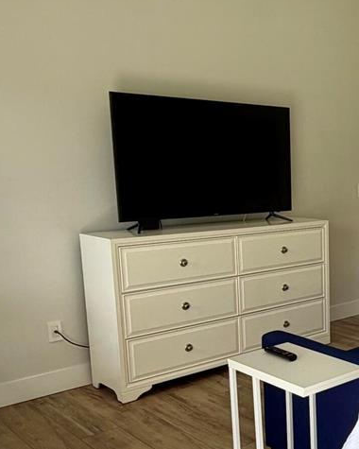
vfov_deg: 40.1
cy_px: 274
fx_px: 611
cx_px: 404
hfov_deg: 29.3
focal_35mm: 46
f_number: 2.2
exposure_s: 1/121
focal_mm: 2.22
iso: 50
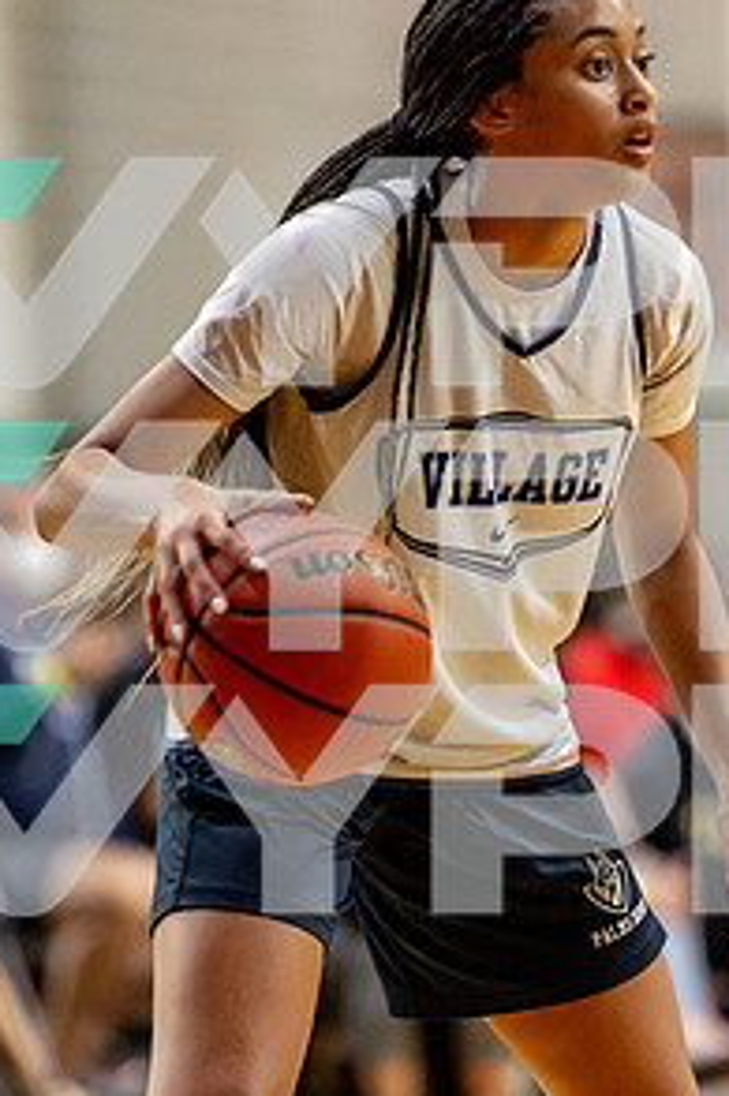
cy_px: 539
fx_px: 9335
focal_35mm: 307
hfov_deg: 4.5
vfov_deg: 6.7
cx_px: 396
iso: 2500
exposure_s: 1/800
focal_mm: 200
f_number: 2.8
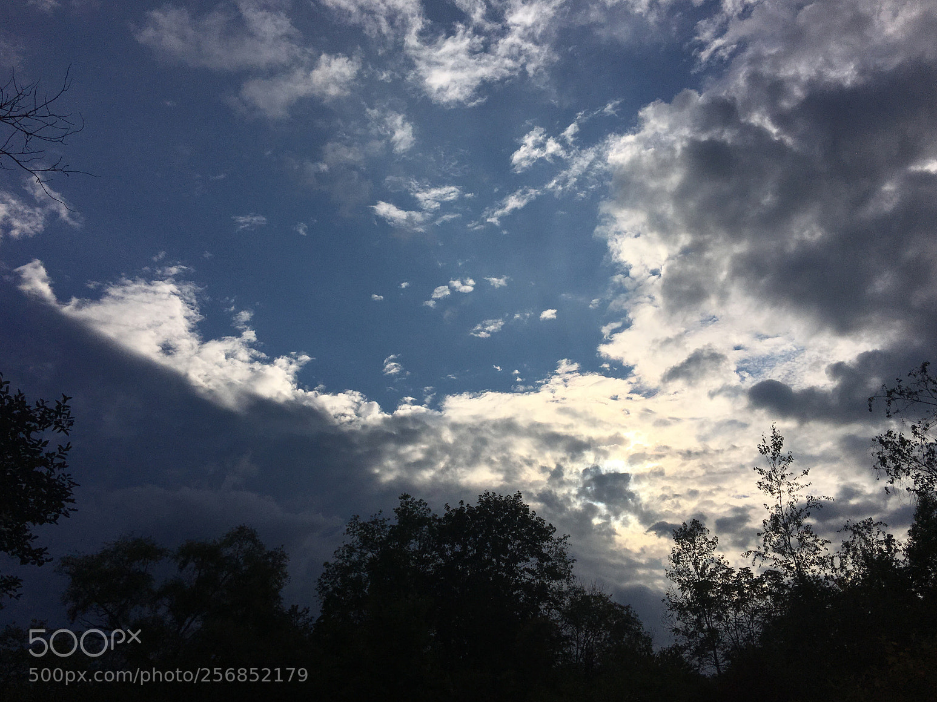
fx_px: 812
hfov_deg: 60.0
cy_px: 359
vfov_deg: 46.8
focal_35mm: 30
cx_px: 475
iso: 25
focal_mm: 4.15
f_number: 2.2
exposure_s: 1/10989
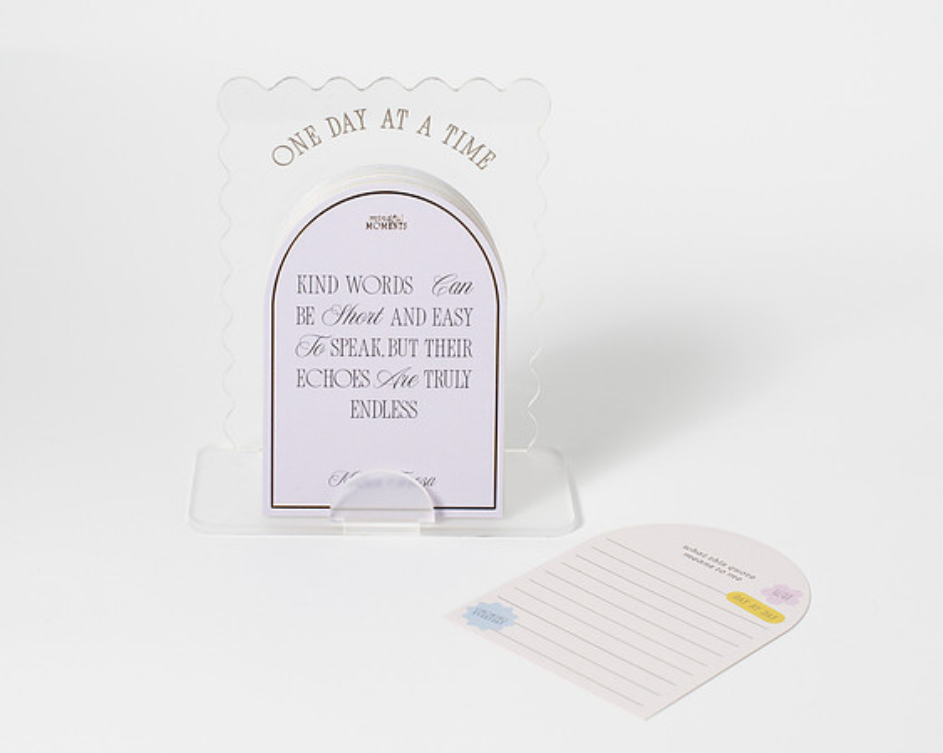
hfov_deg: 24.9
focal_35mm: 76
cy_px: 362
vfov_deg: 20.1
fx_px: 2130
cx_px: 390
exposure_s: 1/200
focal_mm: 50
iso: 200
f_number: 7.1
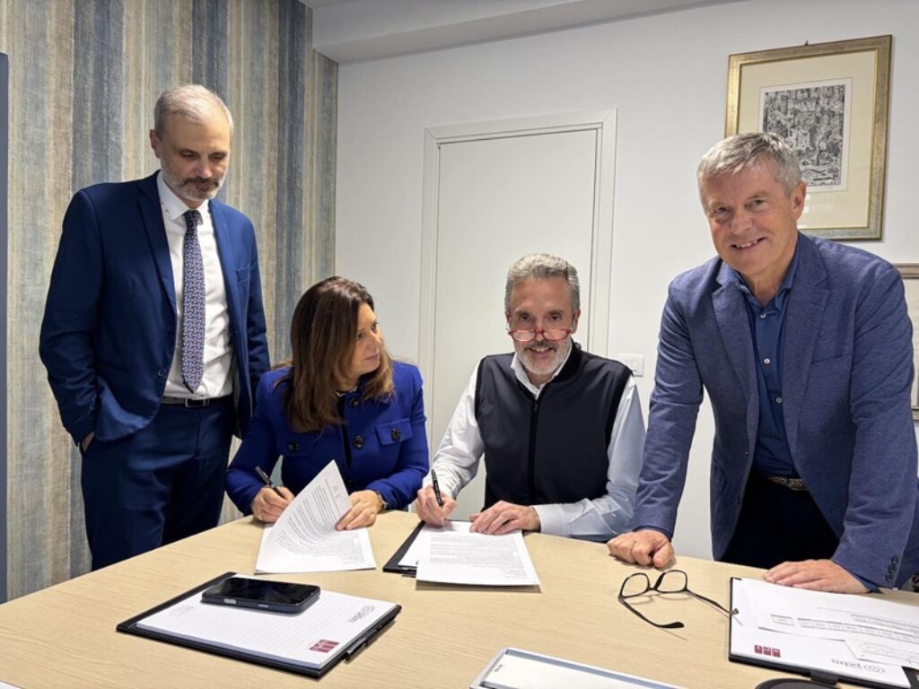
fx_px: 690
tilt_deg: -1.8
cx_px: 460
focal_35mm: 26
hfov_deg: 67.3
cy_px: 344
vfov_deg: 53.1
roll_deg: -2.0
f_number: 1.6
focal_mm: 5.96
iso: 100
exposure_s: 1/50
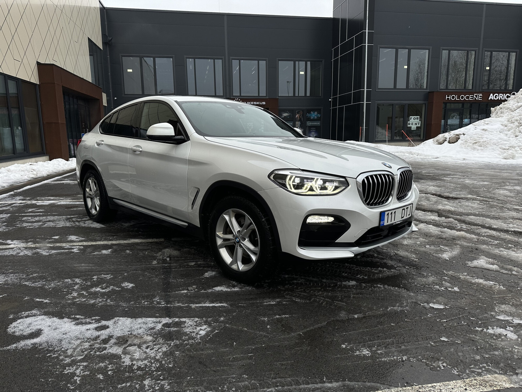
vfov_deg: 56.8
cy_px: 196
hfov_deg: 71.6
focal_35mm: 24
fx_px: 362
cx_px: 261
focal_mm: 6.86
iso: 64
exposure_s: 1/167
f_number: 1.78
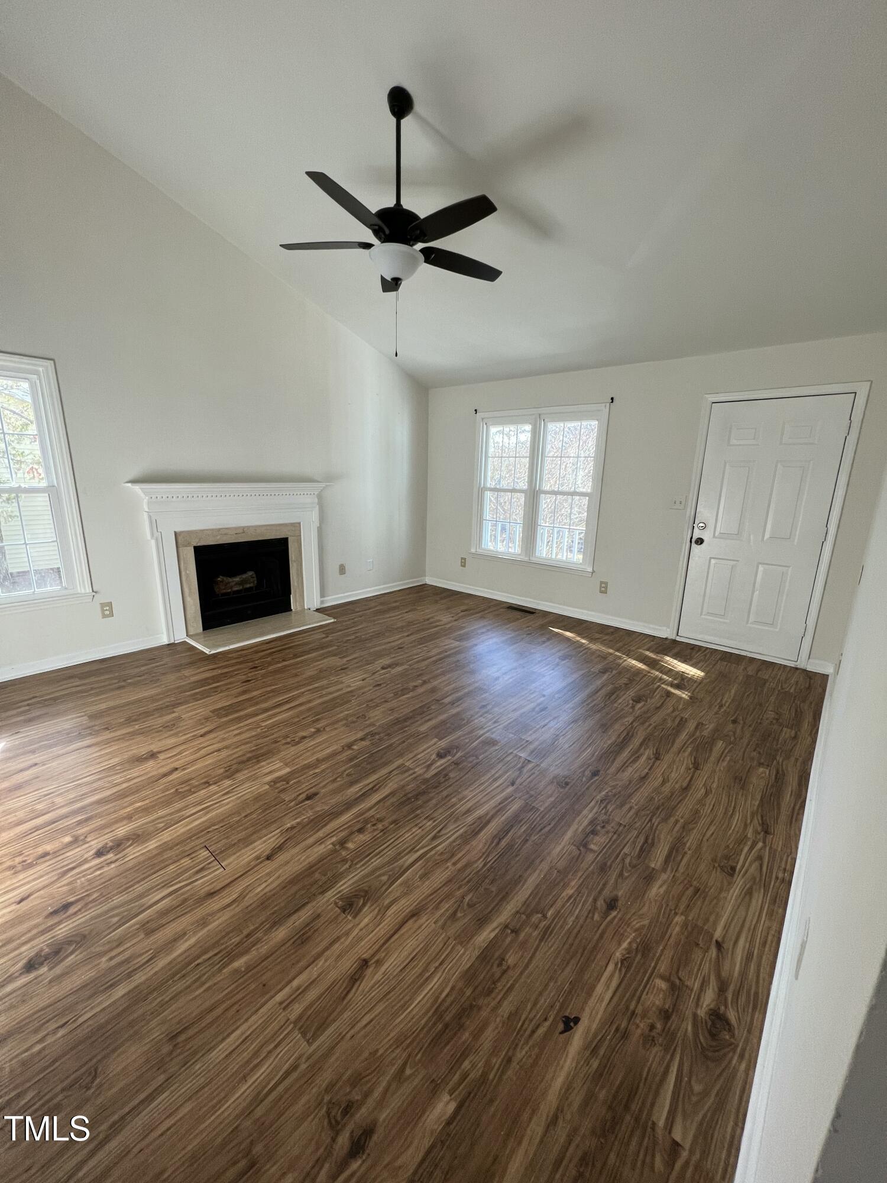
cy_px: 592
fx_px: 444
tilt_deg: -13.2
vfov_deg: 106.2
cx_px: 444
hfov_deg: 89.9
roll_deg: -1.4
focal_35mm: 13
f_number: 1.8
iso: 100
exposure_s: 1/120
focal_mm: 1.57
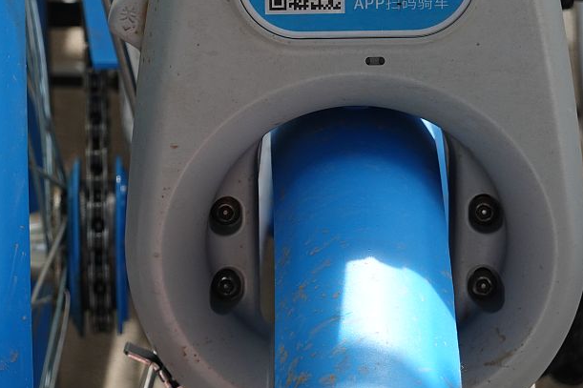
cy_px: 27
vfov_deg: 8.3
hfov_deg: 12.4
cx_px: 63
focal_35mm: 165
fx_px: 2671
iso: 125
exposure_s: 1/160
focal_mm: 30.85
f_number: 4
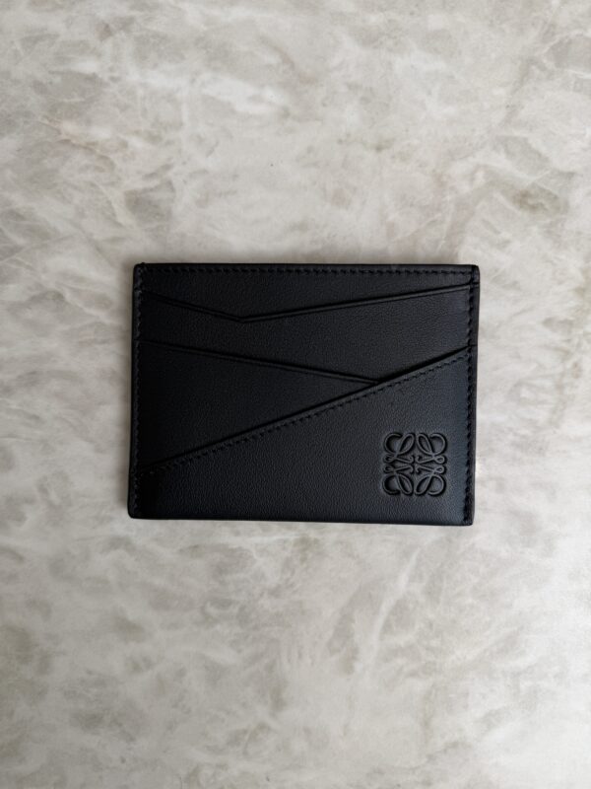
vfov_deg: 71.6
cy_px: 394
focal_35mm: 24
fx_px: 546
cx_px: 296
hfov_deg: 56.8
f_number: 1.78
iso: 64
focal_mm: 6.76
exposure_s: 1/143
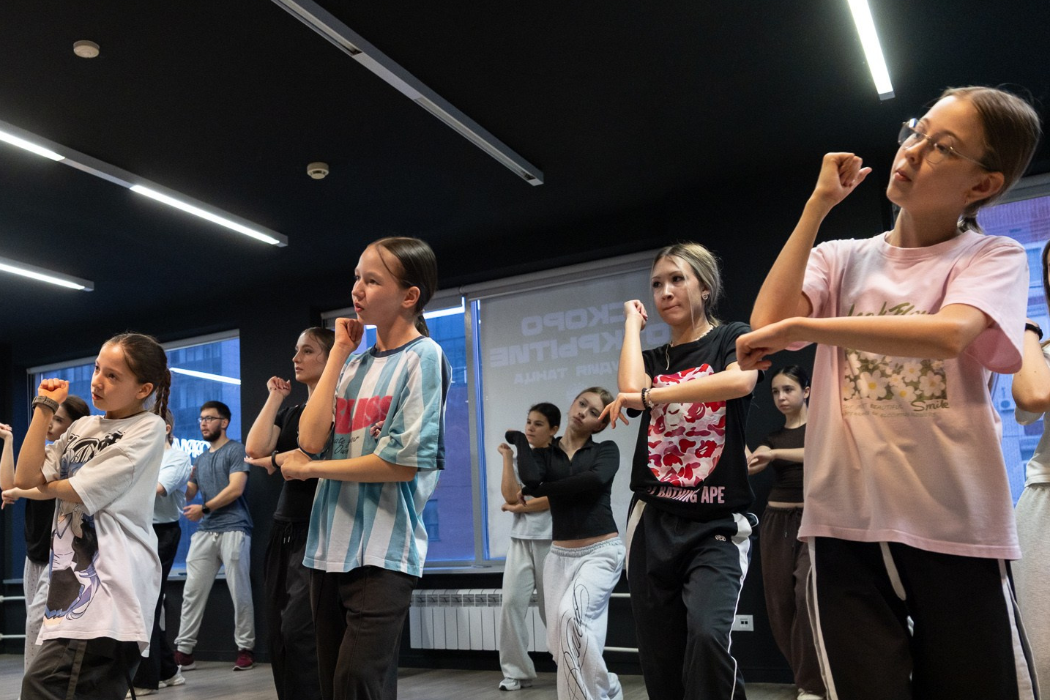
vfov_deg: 38.5
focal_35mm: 34
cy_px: 461
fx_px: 992
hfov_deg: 54.9
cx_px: 374
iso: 1600
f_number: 2.8
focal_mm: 16
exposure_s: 1/200
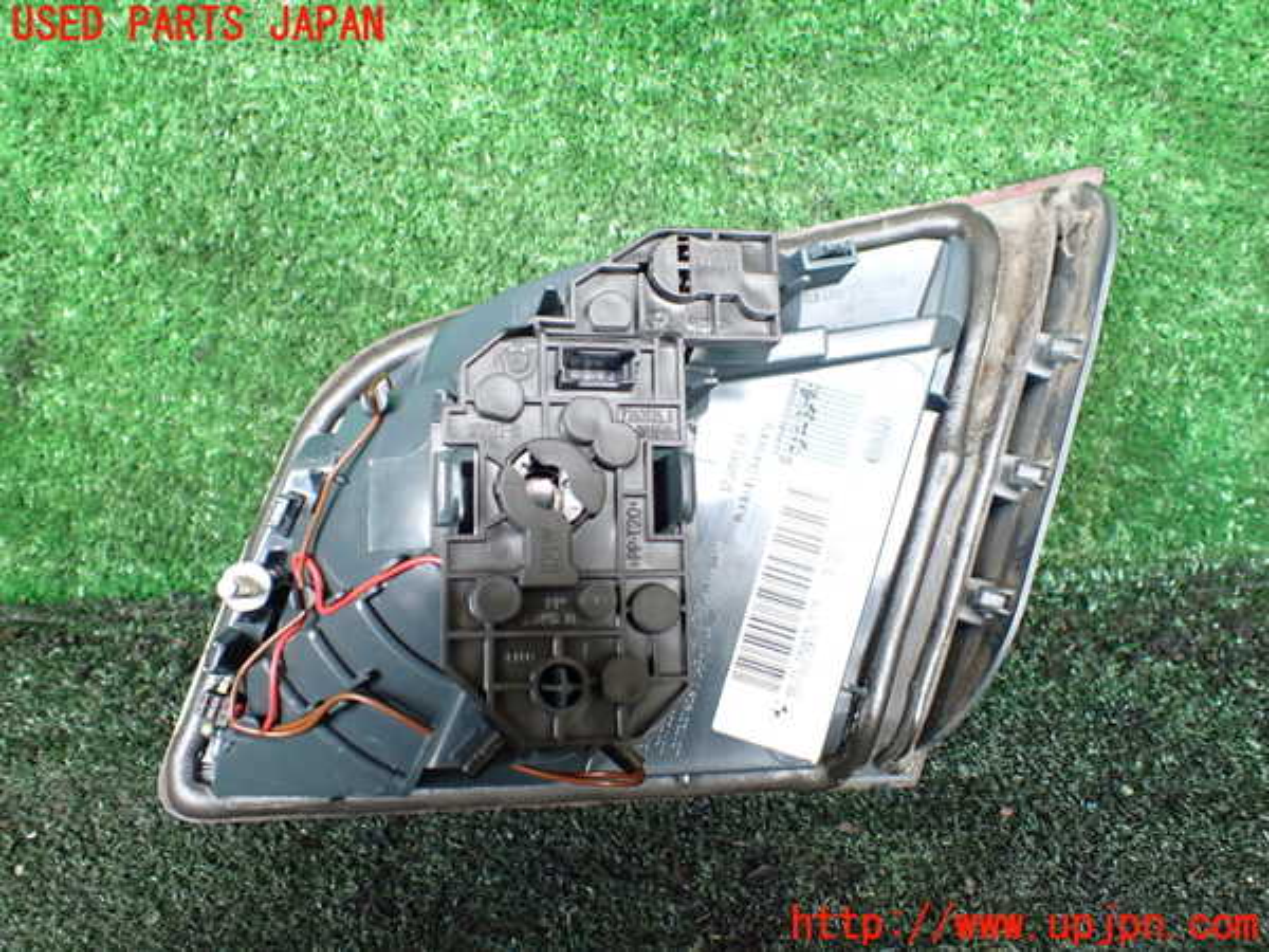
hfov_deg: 60.0
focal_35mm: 30
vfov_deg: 46.8
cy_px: 476
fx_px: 1100
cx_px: 634
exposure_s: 1/125
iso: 400
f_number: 2.3
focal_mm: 5.4
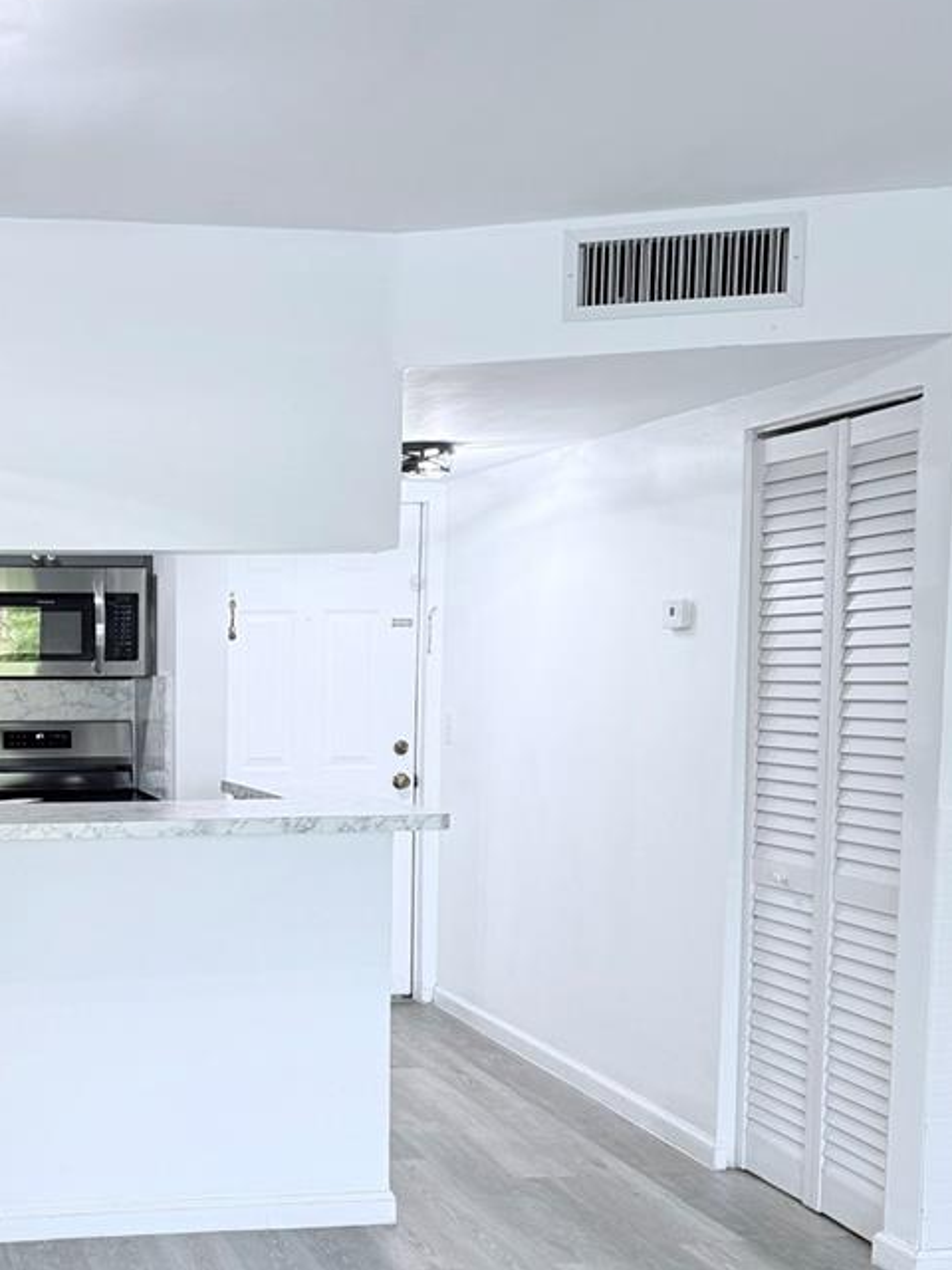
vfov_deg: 41.5
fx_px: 1650
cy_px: 843
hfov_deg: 30.7
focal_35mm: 45
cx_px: 95
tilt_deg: -5.9
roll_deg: -0.3
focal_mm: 6.76
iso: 125
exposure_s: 1/60
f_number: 1.78
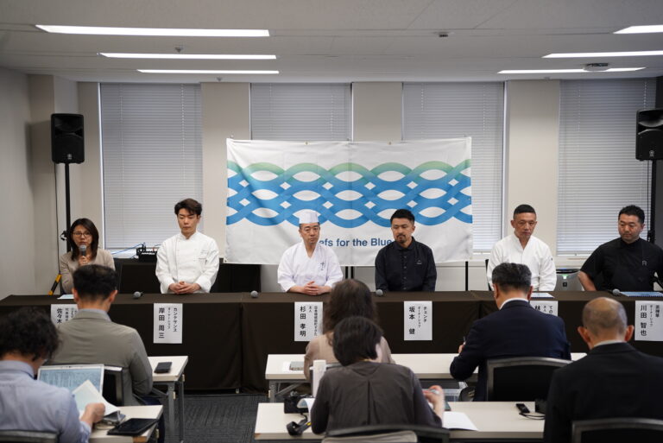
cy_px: 222
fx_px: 953
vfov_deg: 26.2
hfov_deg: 38.4
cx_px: 332
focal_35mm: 52
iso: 320
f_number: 2.8
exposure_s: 1/60
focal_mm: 51.7
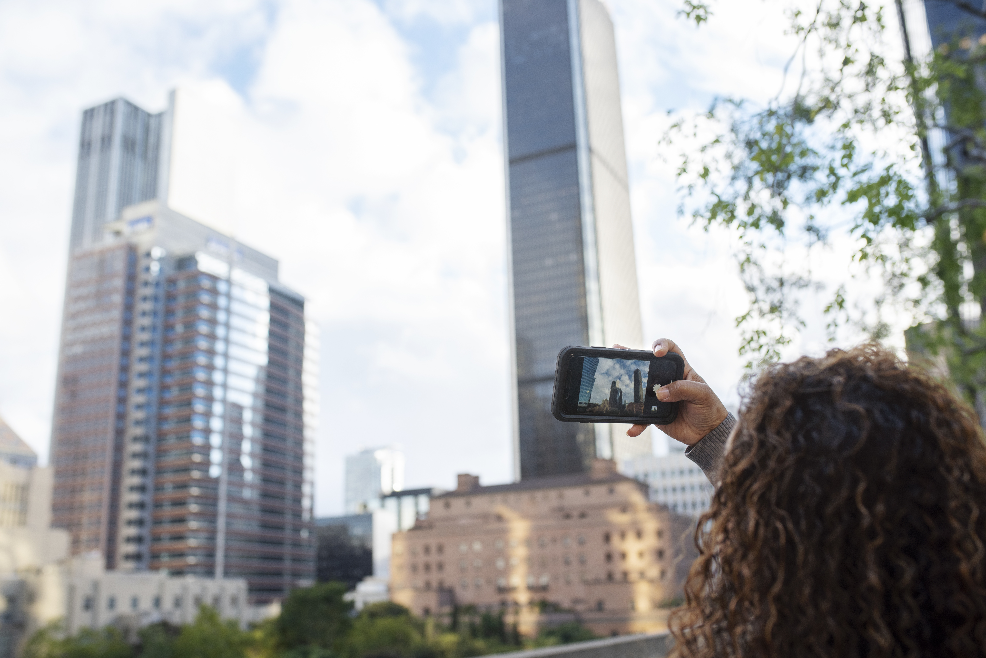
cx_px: 493
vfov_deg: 37.9
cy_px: 329
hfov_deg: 54.4
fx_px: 959
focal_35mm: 35
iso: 200
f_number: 3.5
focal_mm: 35
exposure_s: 1/640
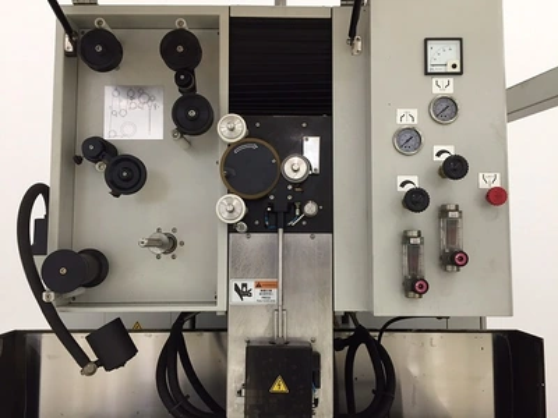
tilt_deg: +3.9
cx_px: 279
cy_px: 209
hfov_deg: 61.7
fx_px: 467
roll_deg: -0.6
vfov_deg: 48.2
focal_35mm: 29
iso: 50
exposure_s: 1/30
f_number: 2.2
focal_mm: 4.15
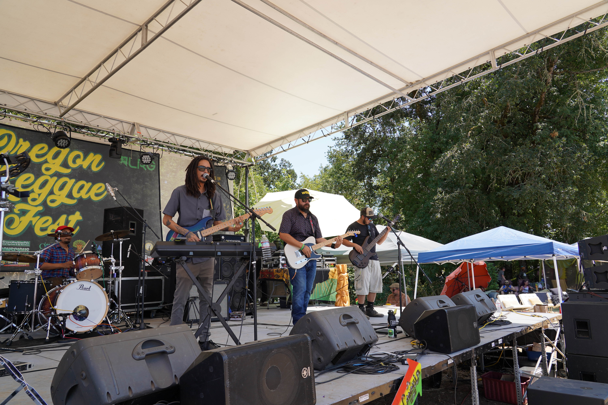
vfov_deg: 51.3
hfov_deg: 71.5
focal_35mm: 25
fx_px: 422
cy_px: 202
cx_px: 304
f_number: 6.3
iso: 100
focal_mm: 25
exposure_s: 1/160
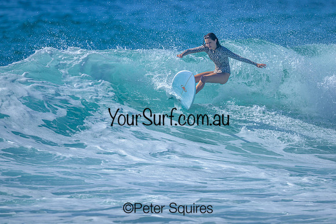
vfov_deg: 1.3
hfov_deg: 1.9
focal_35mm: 1100
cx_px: 201
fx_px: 10267
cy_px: 92
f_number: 6.3
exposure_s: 1/2500
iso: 220
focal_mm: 800
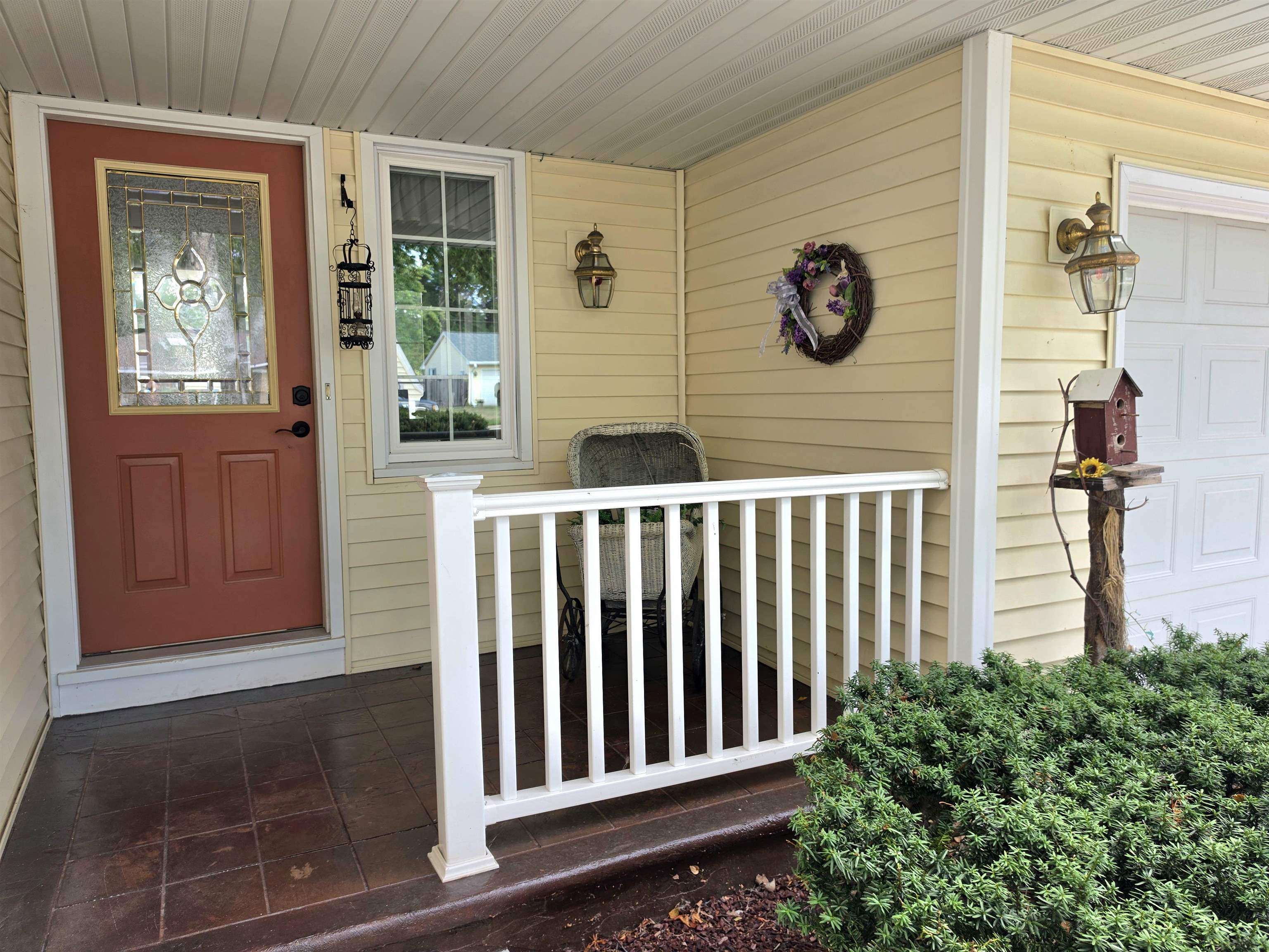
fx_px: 843
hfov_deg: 73.9
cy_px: 476
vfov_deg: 58.9
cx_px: 634
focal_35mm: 23
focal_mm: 6.5
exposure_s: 1/182
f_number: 1.4
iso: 25
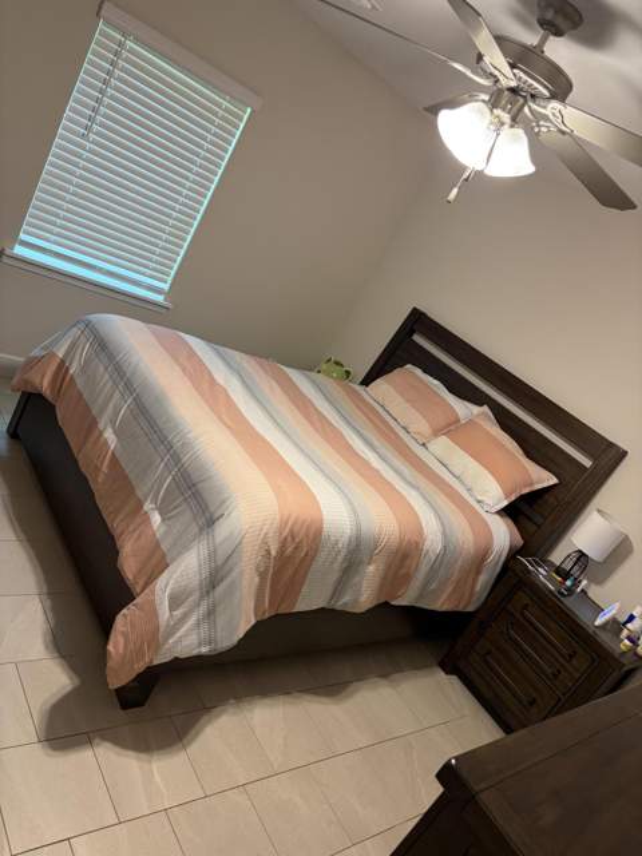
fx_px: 643
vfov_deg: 67.3
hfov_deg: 53.1
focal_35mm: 26
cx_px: 321
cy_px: 428
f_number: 1.6
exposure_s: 1/60
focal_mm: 5.96
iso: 160
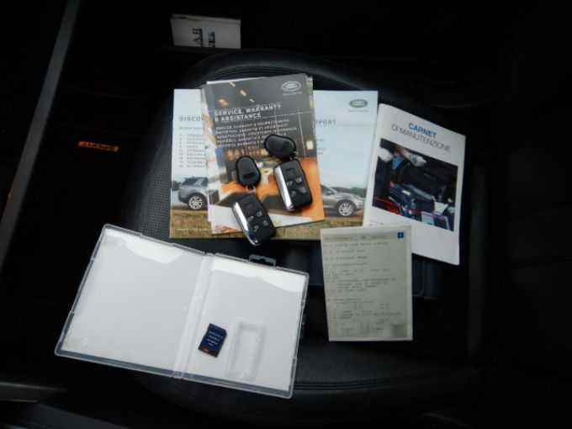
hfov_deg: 71.6
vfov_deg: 56.8
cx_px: 286
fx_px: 397
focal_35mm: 24
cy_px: 214
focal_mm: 4.3
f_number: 2.8
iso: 320
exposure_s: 1/30
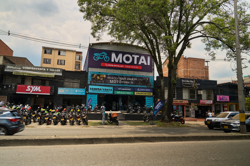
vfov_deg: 51.3
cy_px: 83
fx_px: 174
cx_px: 125
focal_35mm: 25
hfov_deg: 71.5
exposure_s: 1/125
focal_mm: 25
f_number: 3.2
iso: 250
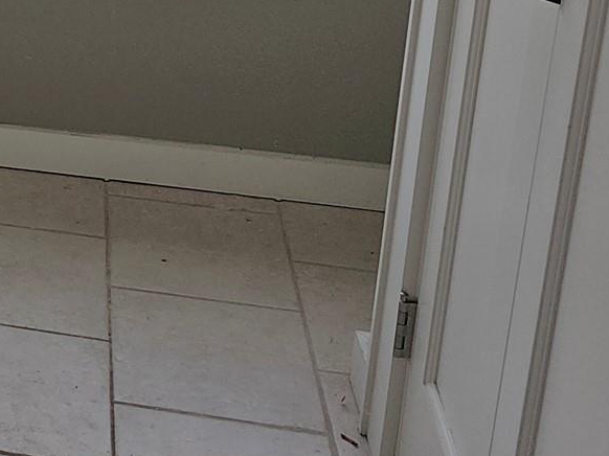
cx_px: -391
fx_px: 1424
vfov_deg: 16.9
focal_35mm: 81
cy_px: -166
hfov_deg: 19.7
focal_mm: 6.3
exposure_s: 1/120
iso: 16
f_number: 1.7
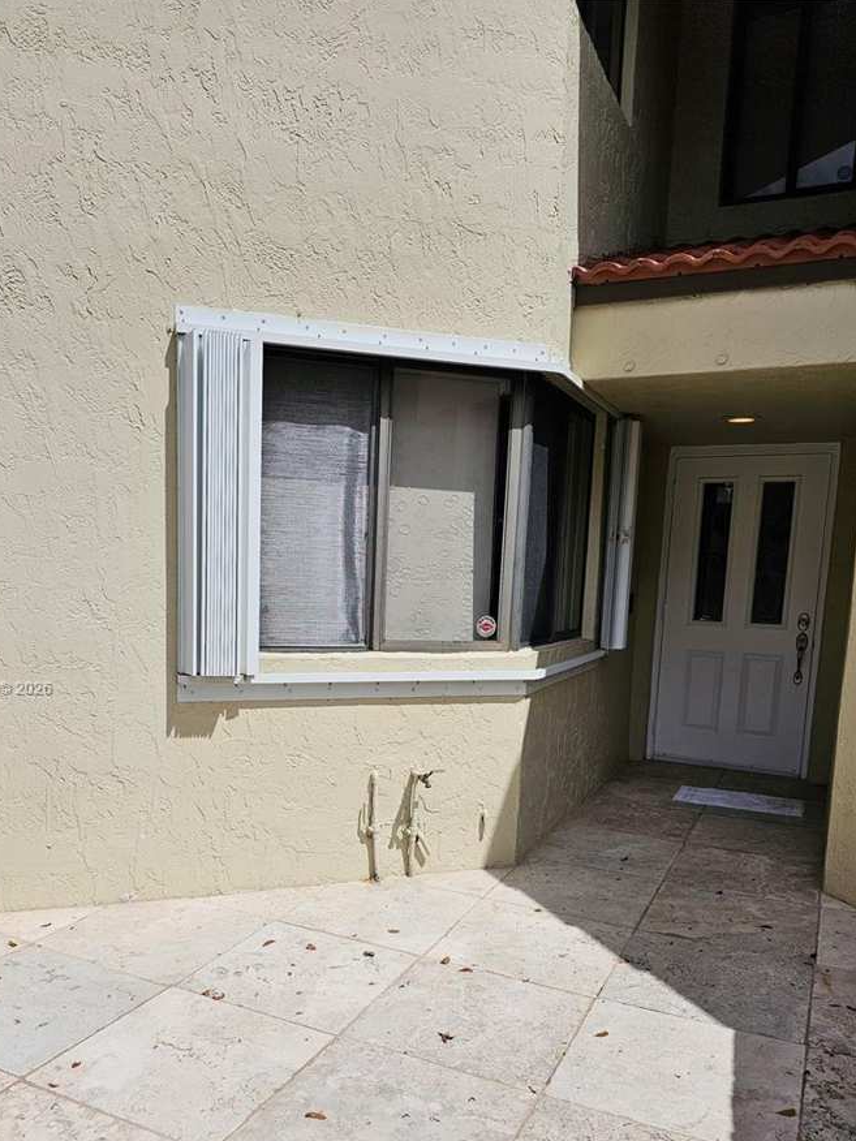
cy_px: 689
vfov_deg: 62.8
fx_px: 923
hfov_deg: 49.5
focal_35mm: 28
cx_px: 358
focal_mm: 6.3
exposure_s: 1/2204
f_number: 1.7
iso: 10
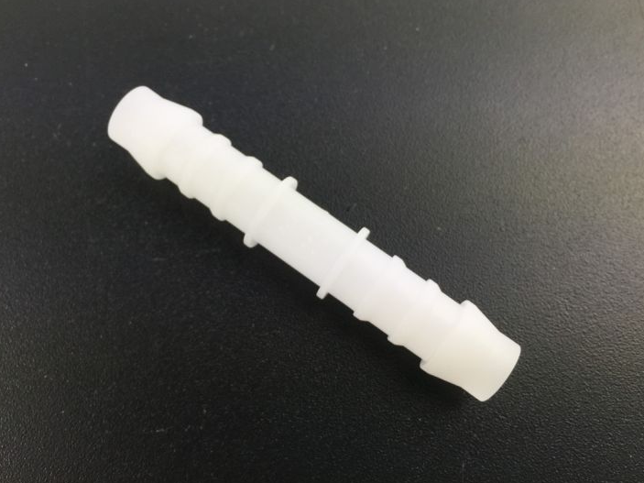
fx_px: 614
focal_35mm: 33
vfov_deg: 42.9
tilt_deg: -76.6
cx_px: 299
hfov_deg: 55.3
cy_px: 236
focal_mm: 4.15
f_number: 2.2
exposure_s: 1/211
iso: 32
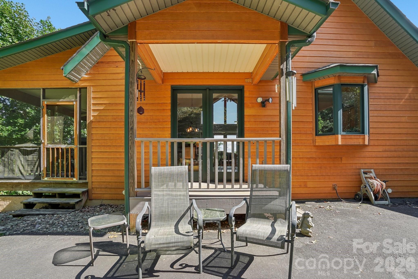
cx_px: 209
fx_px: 174
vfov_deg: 77.3
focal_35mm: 15
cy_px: 140
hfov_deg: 100.4
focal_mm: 10
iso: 100
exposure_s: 1/30
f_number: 8
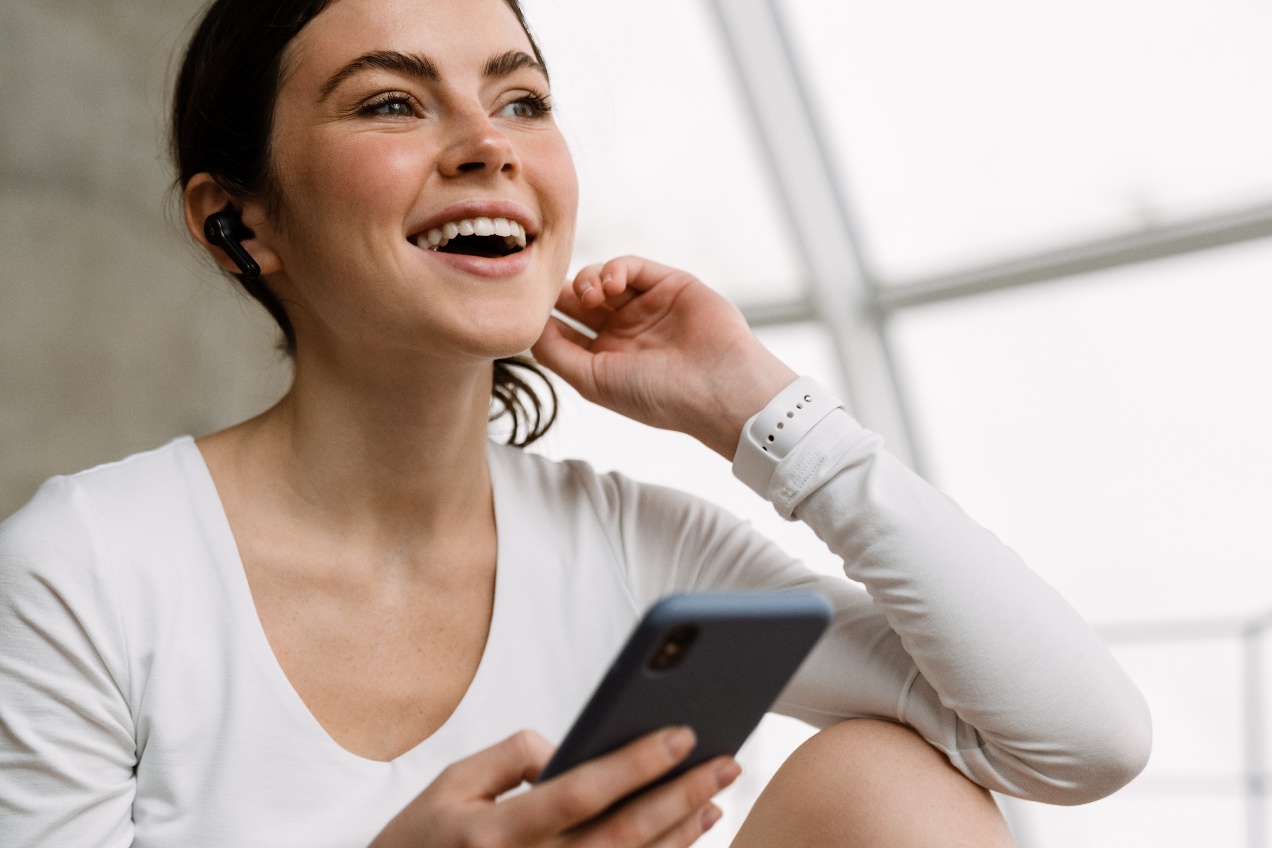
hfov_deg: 31.9
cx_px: 665
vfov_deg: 21.6
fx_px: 2226
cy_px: 464
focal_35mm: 63
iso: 640
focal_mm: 51
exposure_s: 1/200
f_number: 2.8
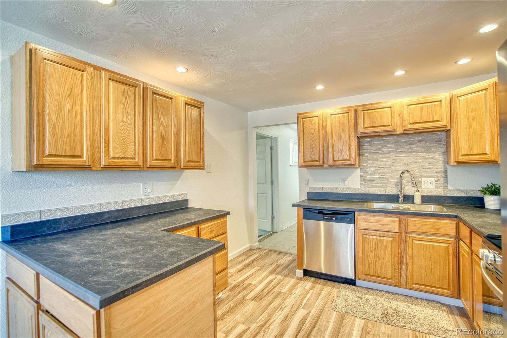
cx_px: 254
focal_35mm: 16
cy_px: 169
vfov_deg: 73.7
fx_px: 225
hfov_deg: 96.7
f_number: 4
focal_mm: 16
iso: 500
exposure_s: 1/30
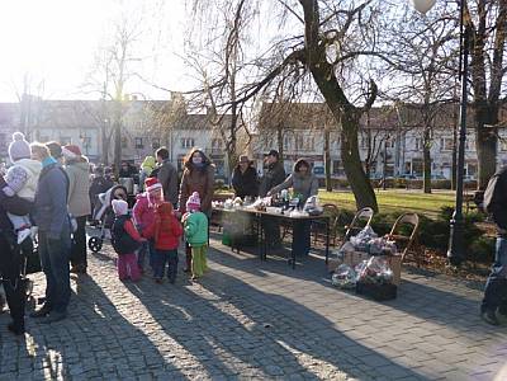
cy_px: 190
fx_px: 425
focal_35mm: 29
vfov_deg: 48.2
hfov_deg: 61.7
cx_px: 254
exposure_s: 1/160
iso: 80
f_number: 4
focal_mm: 5.2
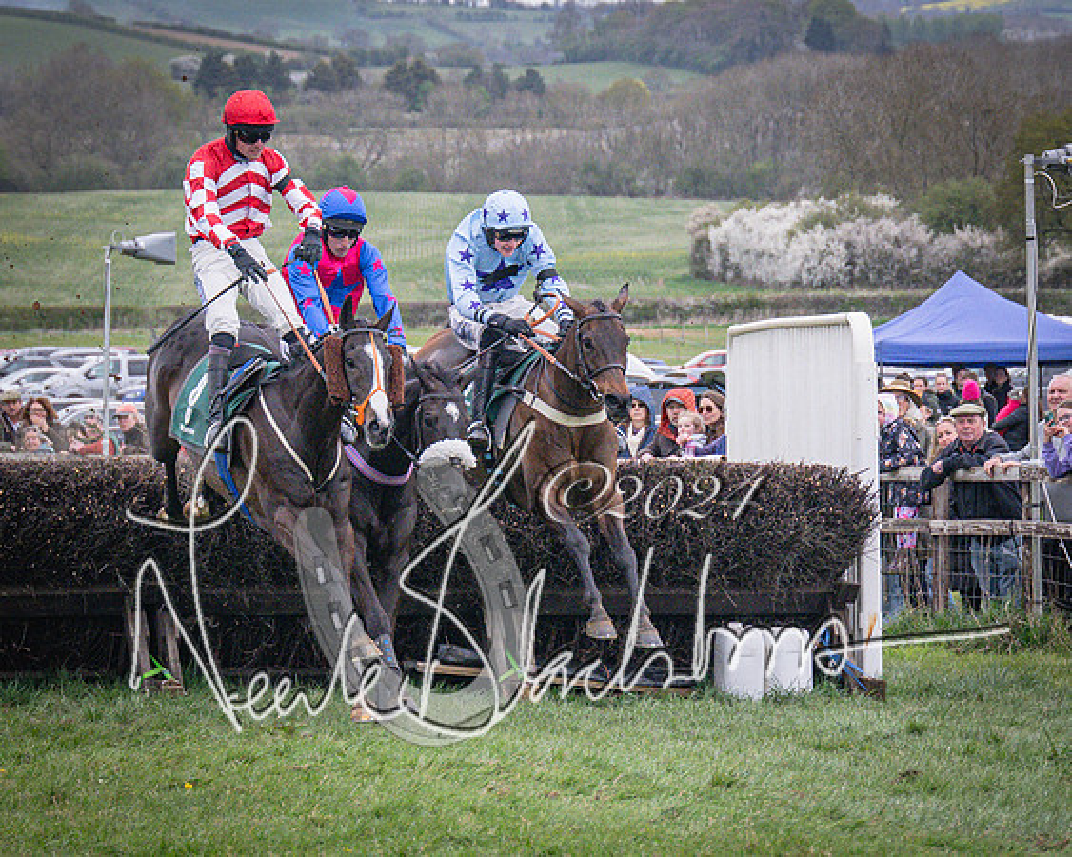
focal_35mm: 264
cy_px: 548
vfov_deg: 5.9
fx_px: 8373
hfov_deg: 7.3
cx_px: 709
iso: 1600
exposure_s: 1/1250
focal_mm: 98
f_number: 5
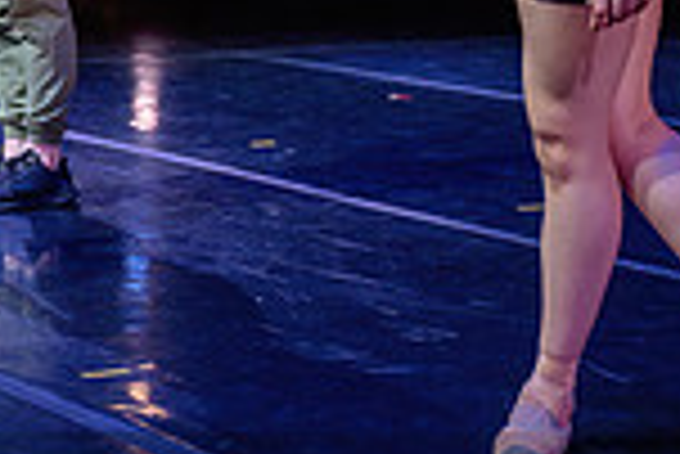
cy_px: -35
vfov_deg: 9.1
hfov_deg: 13.4
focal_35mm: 150
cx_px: -73
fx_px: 2836
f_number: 2.8
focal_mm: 37
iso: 1000
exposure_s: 1/125
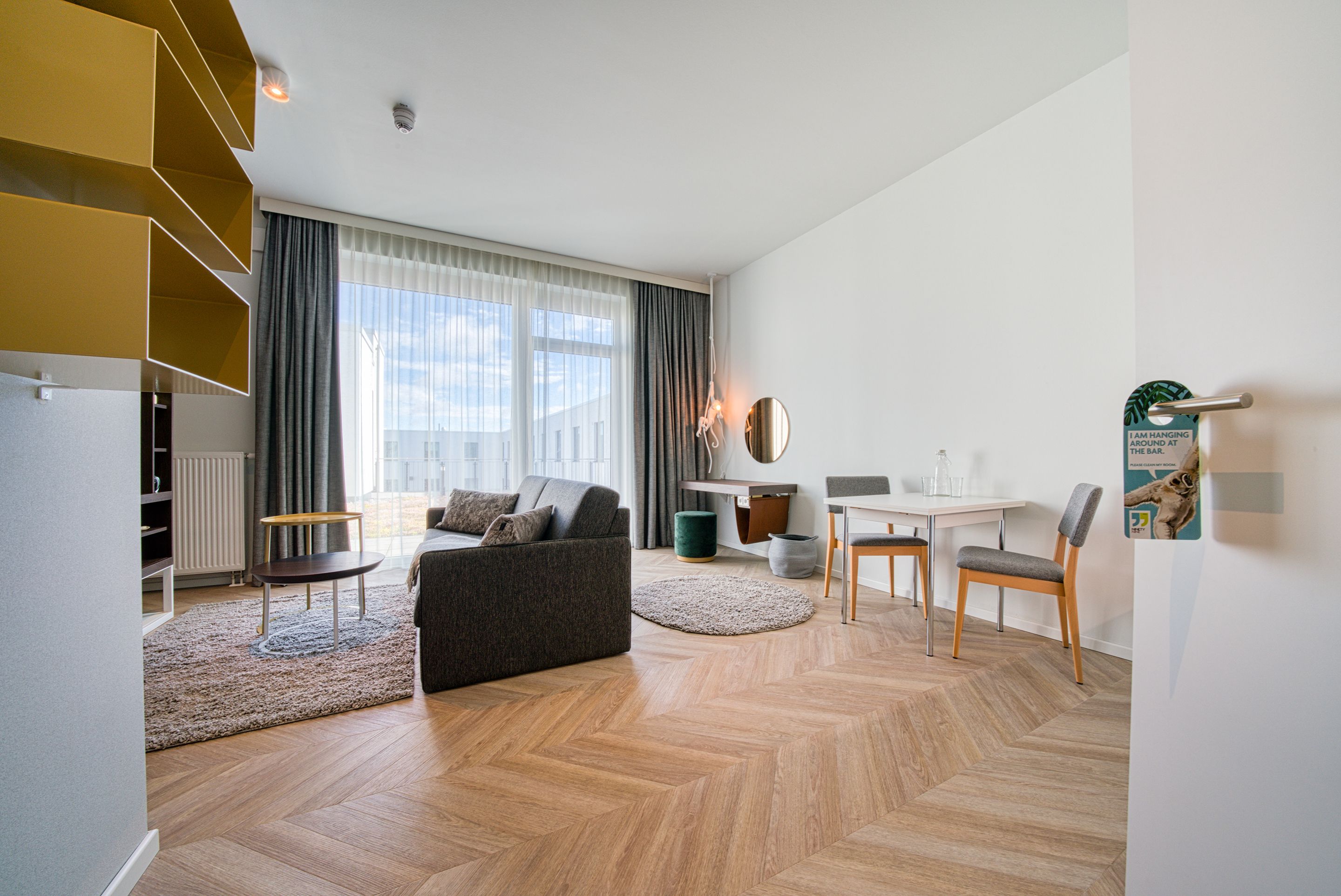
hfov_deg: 112.6
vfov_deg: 90.1
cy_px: 448
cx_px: 670
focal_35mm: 12
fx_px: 447
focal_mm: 12
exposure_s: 1/13
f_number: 18
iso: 200
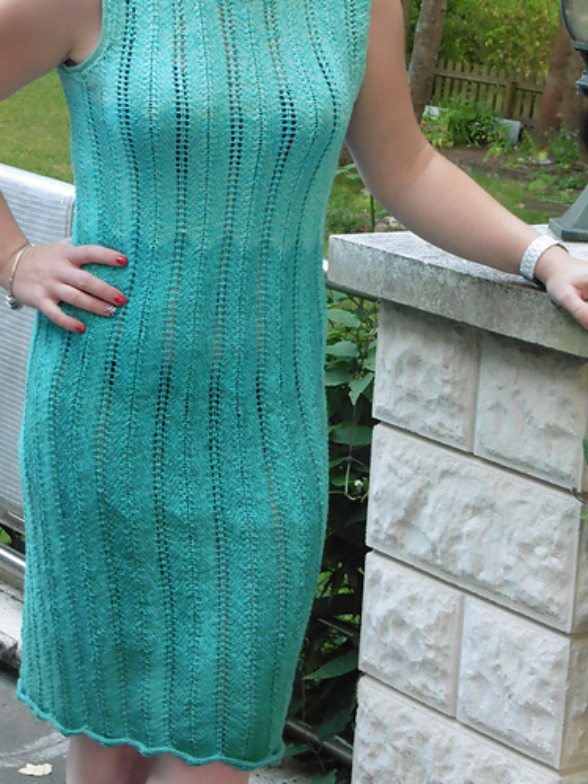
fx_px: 2470
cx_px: 223
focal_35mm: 109
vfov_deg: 18.0
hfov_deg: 13.6
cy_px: 295
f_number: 5.2
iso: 400
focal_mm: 15.1
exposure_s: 1/13
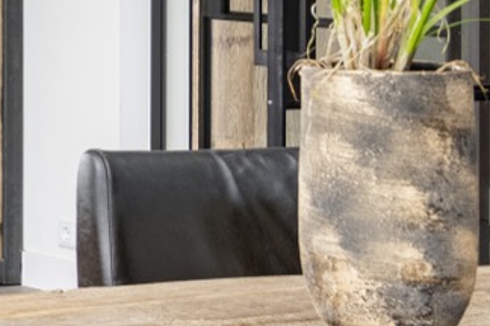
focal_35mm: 178
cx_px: -743
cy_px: -112
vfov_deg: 7.6
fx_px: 2423
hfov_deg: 9.9
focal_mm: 30
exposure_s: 1/20
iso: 320
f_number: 8
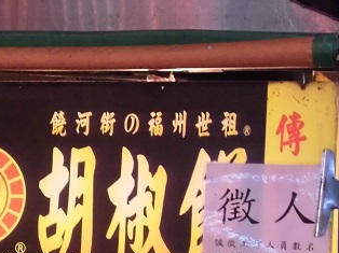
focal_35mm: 178
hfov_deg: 11.1
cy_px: 212
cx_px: 94
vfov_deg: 8.3
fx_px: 1742
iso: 800
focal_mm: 17.6
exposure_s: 1/30
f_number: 5.5
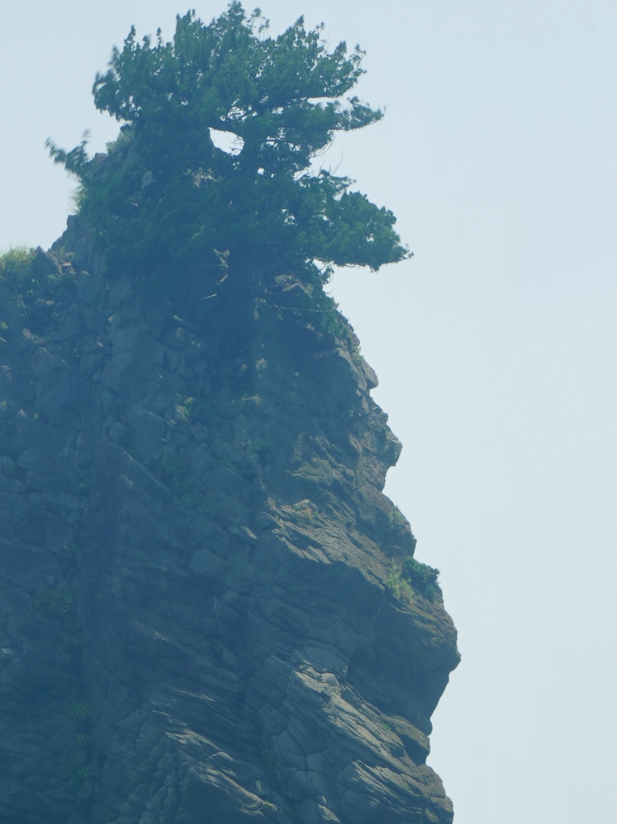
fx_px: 9248
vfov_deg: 5.1
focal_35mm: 389
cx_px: -1
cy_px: 903
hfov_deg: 3.8
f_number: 18
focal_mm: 140
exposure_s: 13
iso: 50
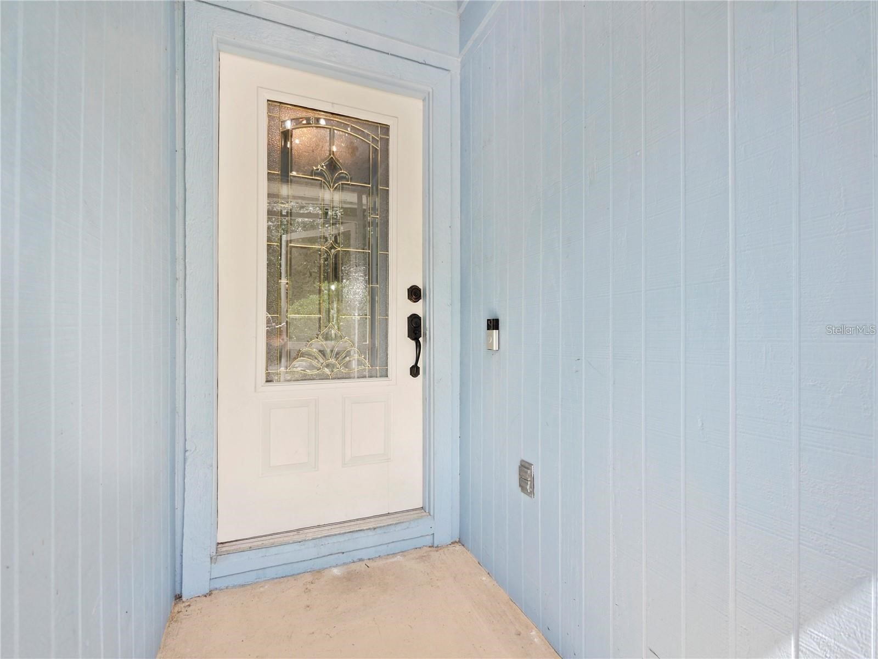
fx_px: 355
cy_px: 330
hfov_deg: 102.1
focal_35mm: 14
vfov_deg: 85.7
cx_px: 439
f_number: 4.5
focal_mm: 7
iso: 200
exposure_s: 1/125
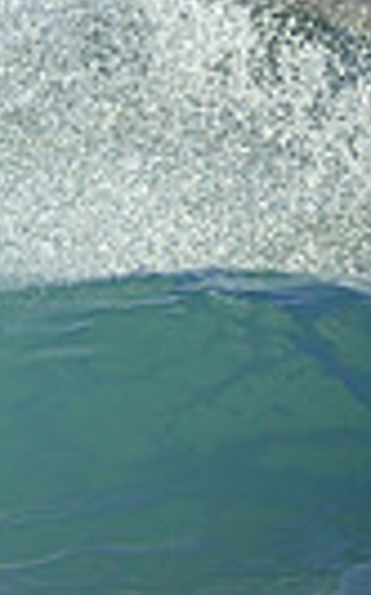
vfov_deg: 0.6
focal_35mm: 3560
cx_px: -863
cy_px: 351
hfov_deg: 0.4
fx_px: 57654
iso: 320
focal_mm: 800
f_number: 6.3
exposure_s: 1/2500
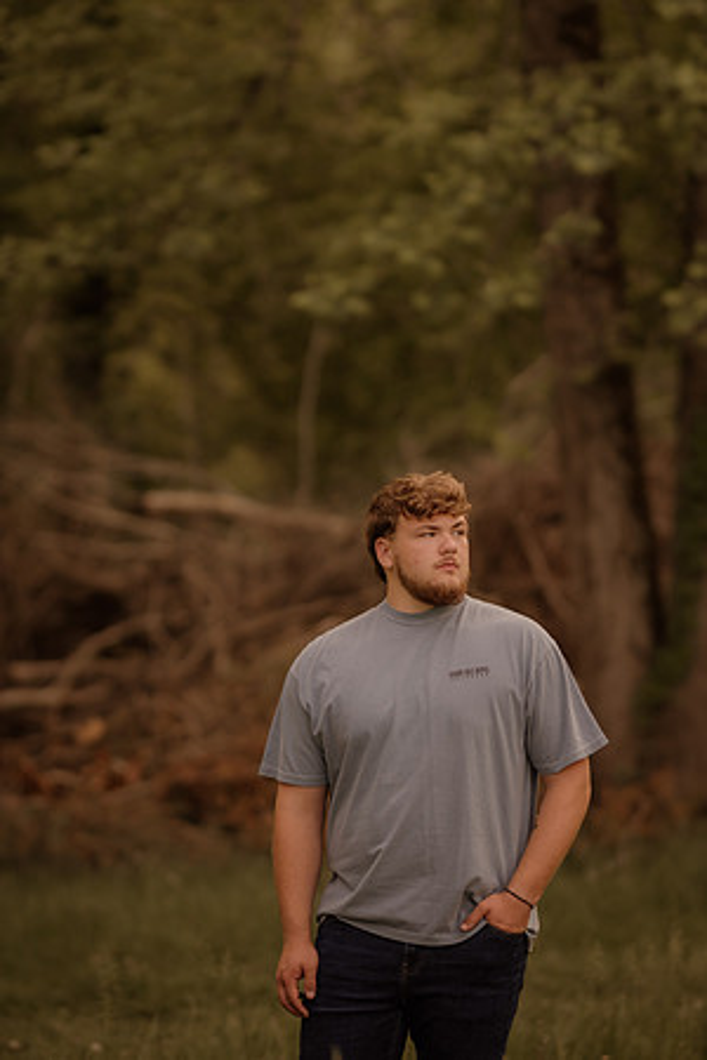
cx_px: 354
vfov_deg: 16.1
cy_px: 530
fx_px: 3741
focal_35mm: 127
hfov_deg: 10.8
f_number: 1.6
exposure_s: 1/320
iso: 125
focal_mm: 85
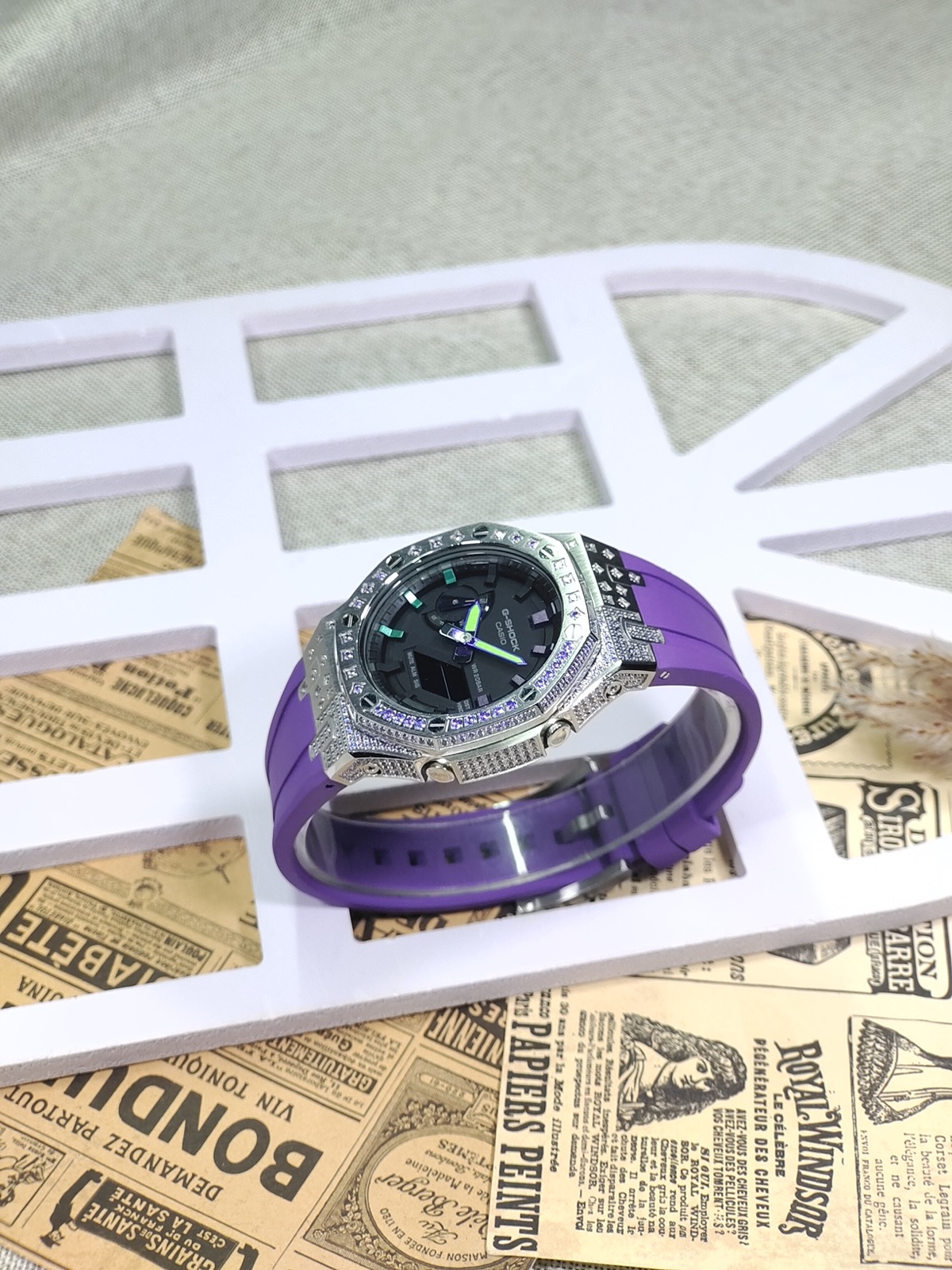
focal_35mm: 50
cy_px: 635
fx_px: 1833
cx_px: 476
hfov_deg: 29.1
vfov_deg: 38.2
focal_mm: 7.55
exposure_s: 1/100
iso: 74
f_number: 2.08
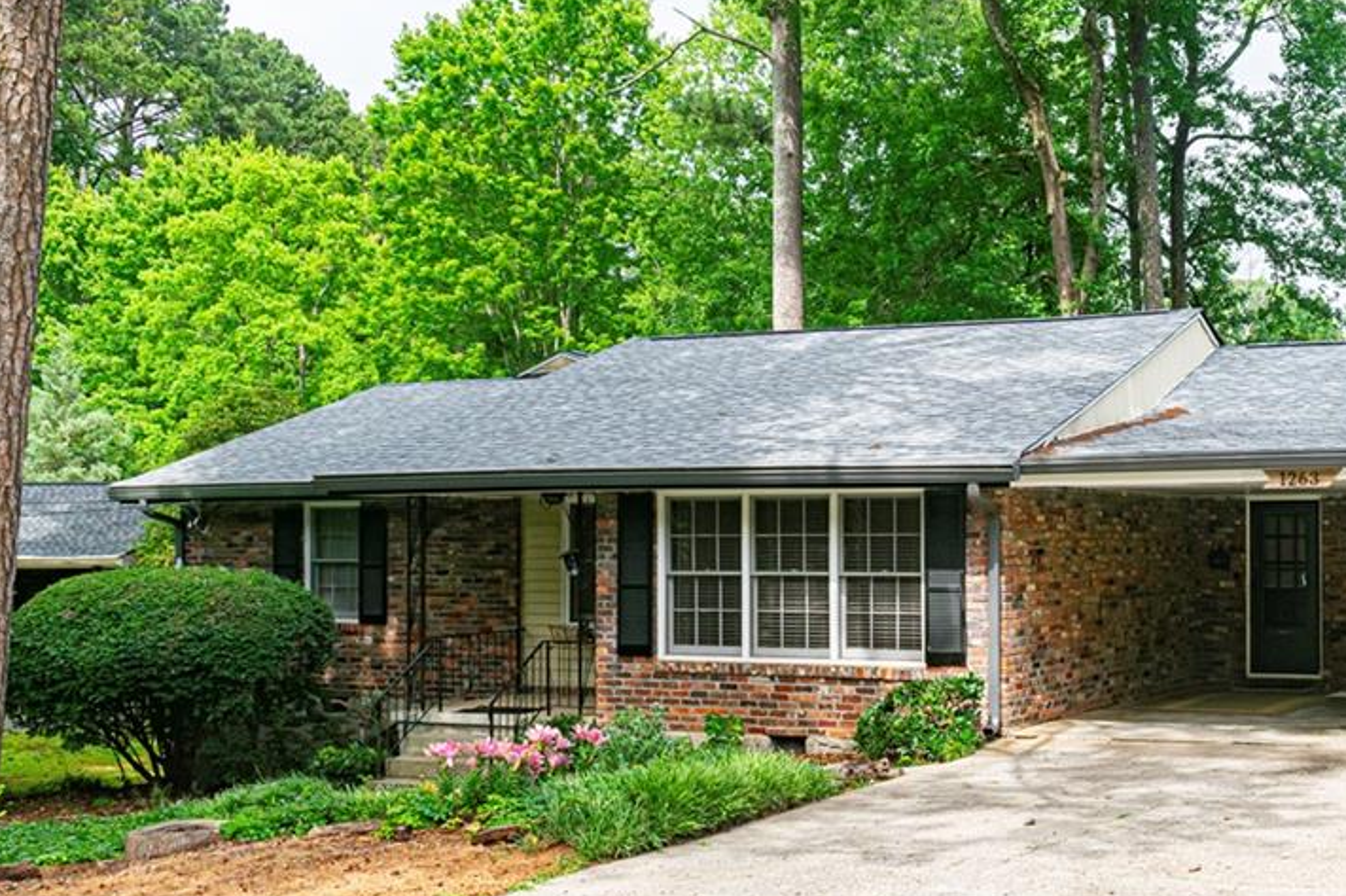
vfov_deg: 27.0
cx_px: 962
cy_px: 536
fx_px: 1858
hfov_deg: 39.1
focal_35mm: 50
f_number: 8
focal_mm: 23
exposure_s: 1/250
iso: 200
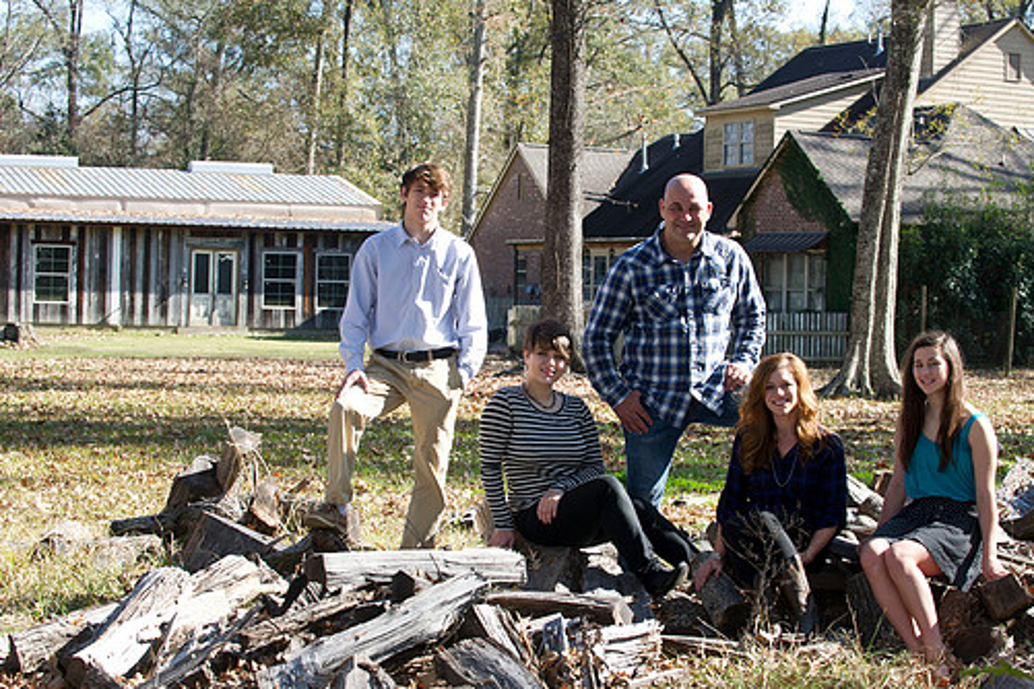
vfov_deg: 16.8
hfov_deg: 25.0
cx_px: 566
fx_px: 2326
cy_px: 392
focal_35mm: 81
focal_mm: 70
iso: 400
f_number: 6.3
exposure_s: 1/250
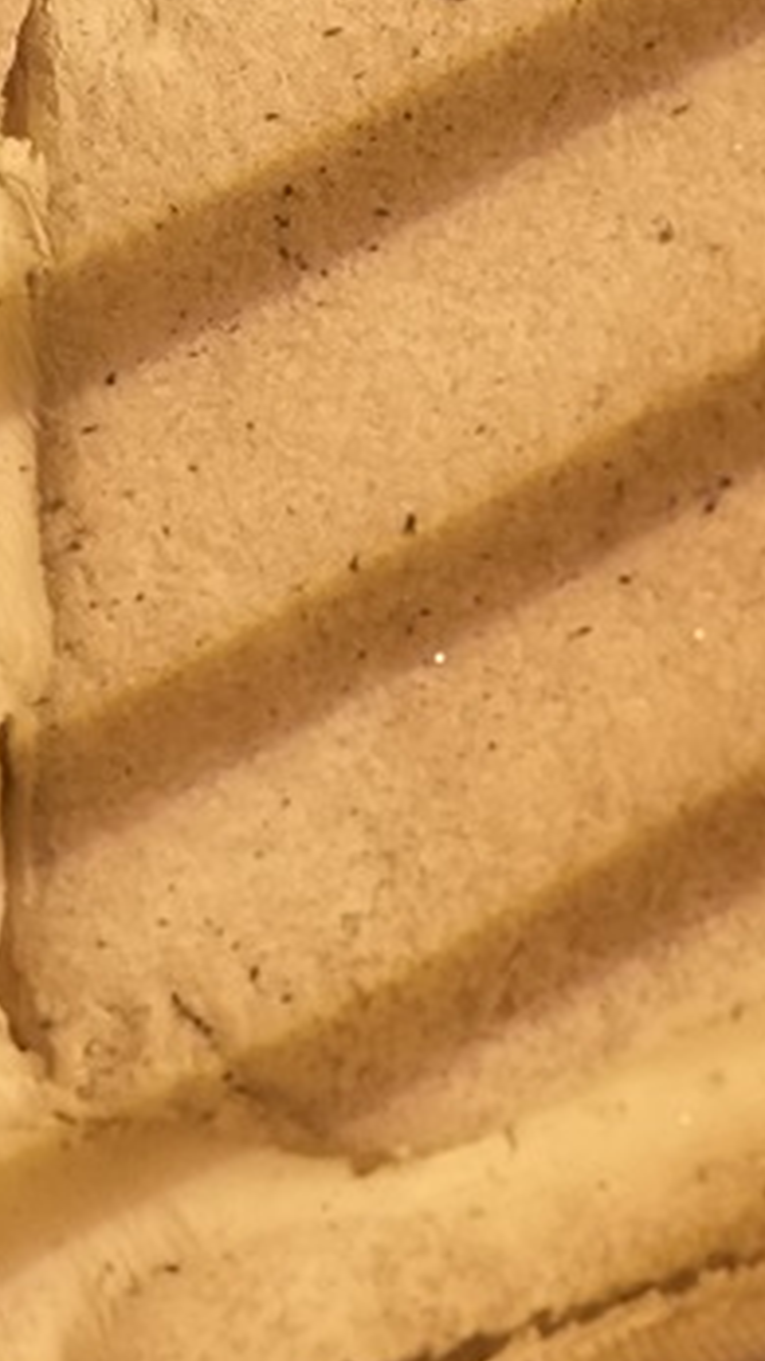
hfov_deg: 4.3
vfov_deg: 7.6
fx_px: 10105
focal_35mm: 280
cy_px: 1647
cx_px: 133
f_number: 10
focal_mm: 53
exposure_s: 1/125
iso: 1250
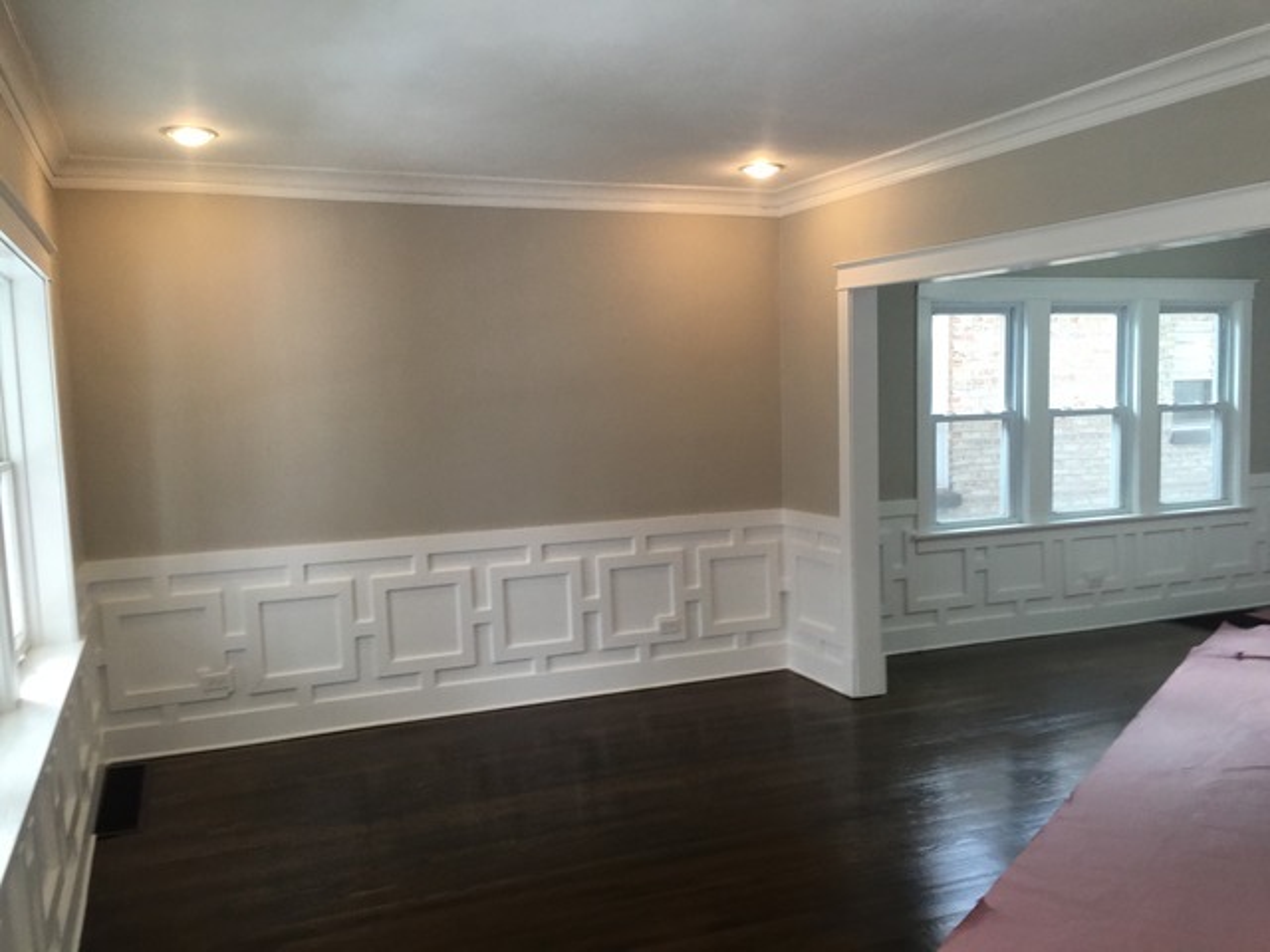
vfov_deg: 48.2
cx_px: 635
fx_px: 1064
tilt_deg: -3.4
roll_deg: +1.4
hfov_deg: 61.7
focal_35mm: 29
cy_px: 476
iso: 40
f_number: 2.2
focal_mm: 4.15
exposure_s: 1/30
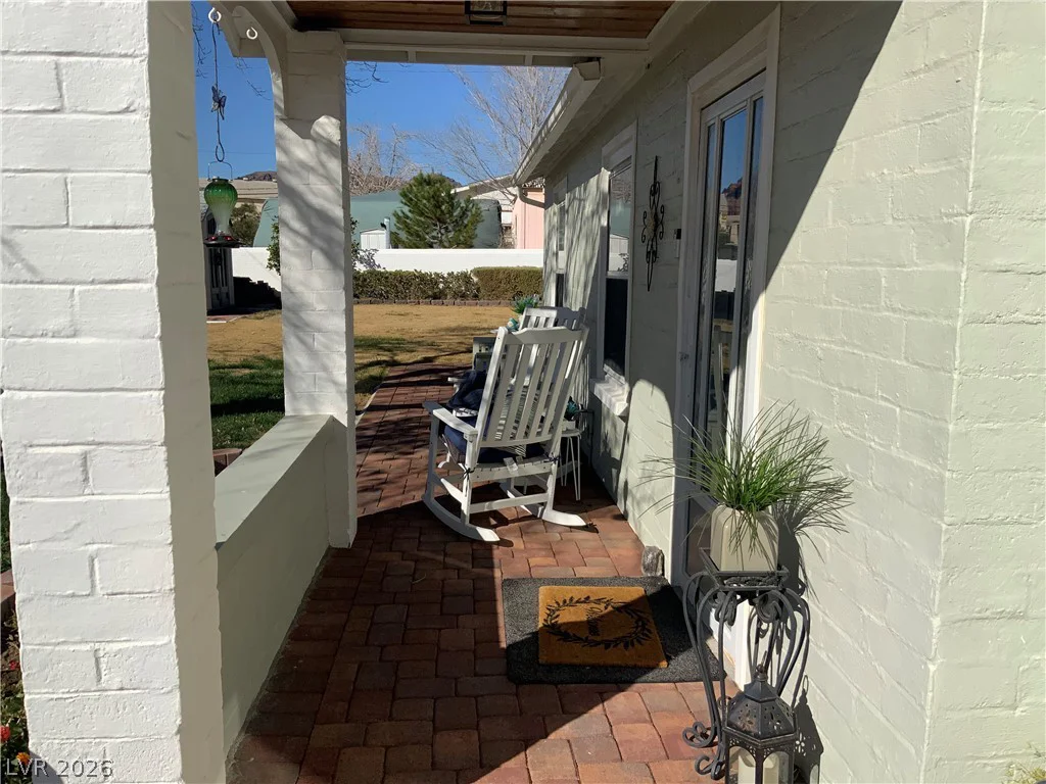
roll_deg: -1.5
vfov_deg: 48.2
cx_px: 523
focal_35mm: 29
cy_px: 392
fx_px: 876
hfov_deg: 61.7
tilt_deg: -8.4
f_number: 1.8
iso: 20
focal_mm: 3
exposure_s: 1/4405
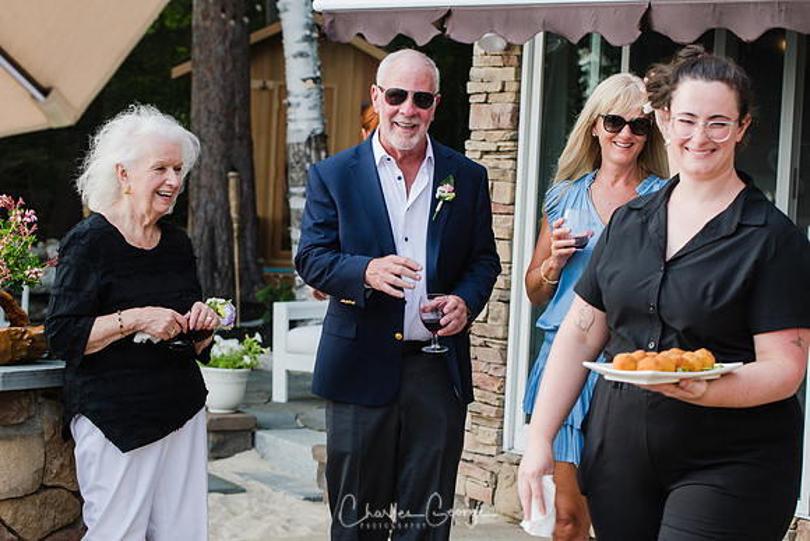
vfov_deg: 13.0
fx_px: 2363
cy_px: 270
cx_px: 405
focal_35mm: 105
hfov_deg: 19.5
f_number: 4.5
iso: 200
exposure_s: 1/250
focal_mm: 70
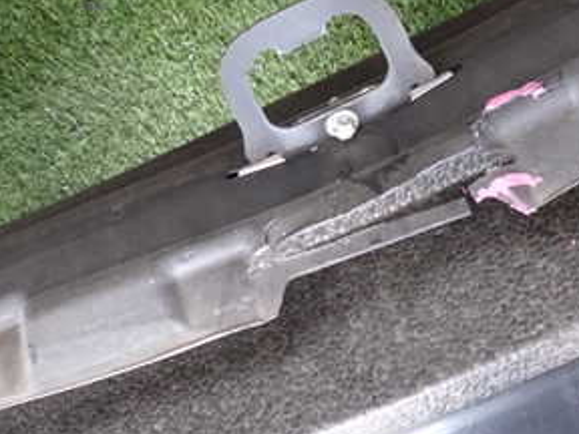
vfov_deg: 27.9
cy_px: 269
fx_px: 870
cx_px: 342
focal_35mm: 52
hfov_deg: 36.7
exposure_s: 1/60
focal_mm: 4.5
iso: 200
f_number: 2
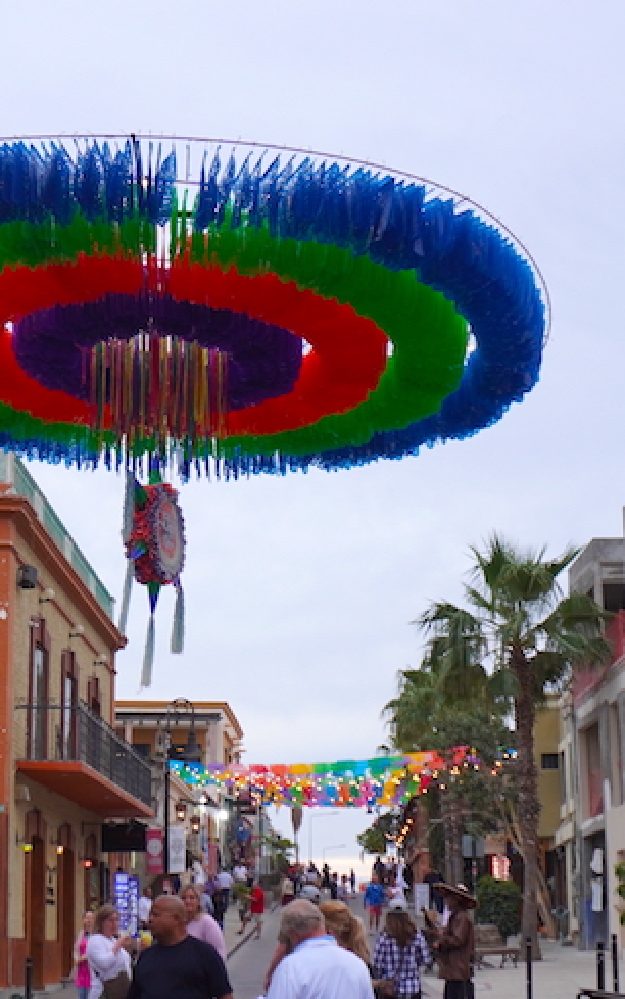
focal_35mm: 60
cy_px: 644
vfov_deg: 33.8
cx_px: 282
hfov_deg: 21.6
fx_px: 1634
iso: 160
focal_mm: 16
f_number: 3.5
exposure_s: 1/125
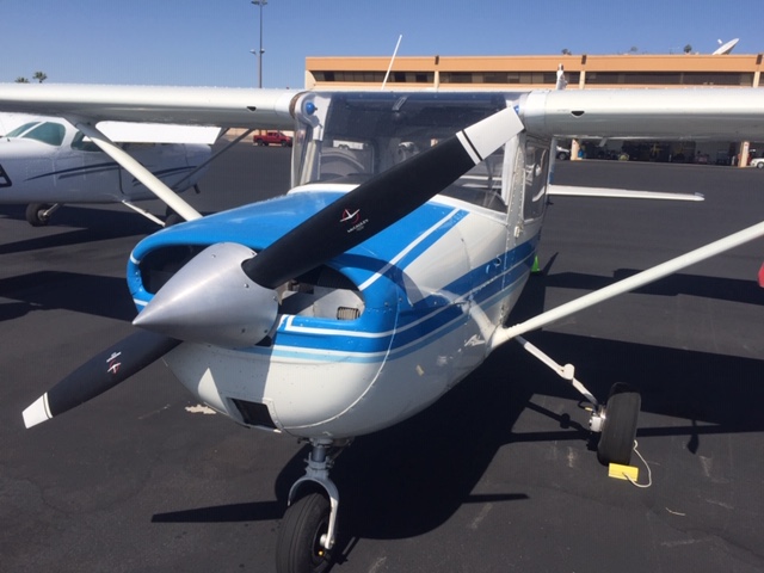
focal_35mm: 29
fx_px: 640
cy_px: 286
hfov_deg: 61.7
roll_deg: -3.5
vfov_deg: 48.2
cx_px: 382
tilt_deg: -12.5
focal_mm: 4.15
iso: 32
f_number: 2.2
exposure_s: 1/3597
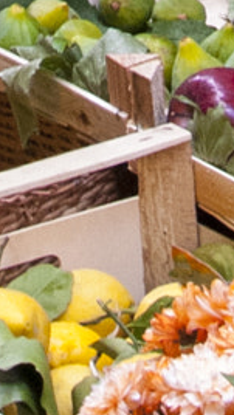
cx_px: 4
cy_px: -596
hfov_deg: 4.2
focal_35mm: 289
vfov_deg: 7.0
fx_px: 3184
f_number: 11
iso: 800
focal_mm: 24
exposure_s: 1/15
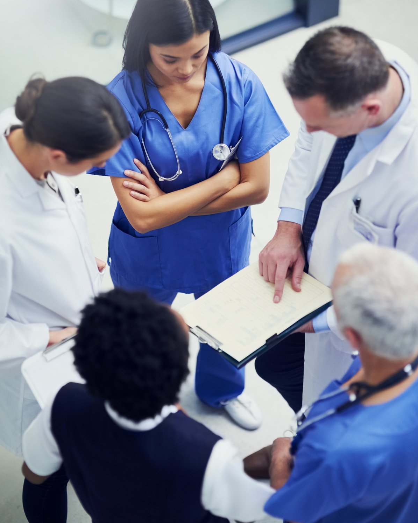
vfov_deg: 20.0
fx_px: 1485
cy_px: 228
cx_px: 210
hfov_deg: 16.0
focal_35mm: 96
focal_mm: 85
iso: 320
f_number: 1.8
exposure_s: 1/160
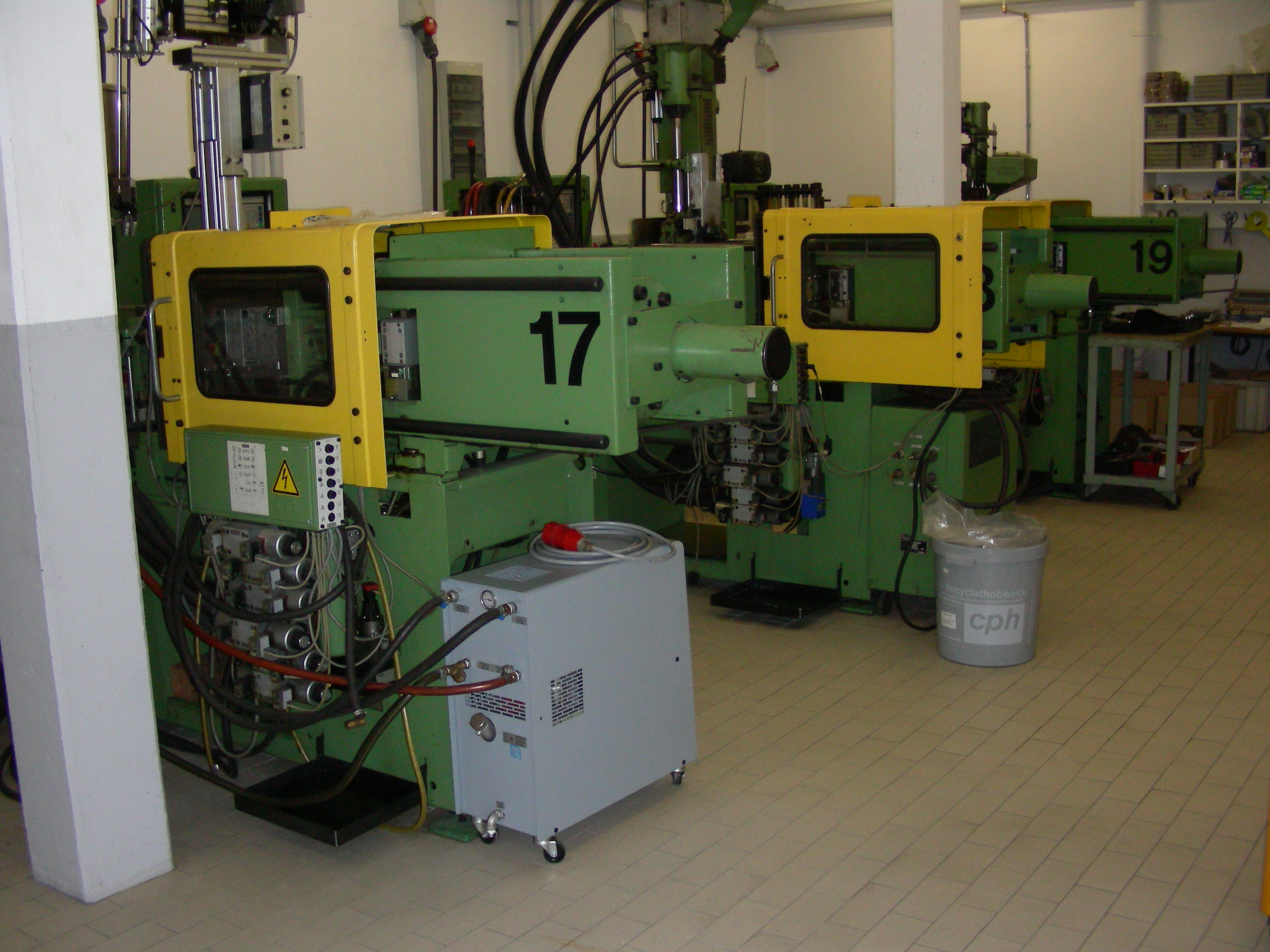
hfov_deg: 49.0
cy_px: 476
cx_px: 635
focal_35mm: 38
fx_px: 1394
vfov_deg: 37.7
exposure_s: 1/60.1
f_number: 3.5
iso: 200
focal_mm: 6.3
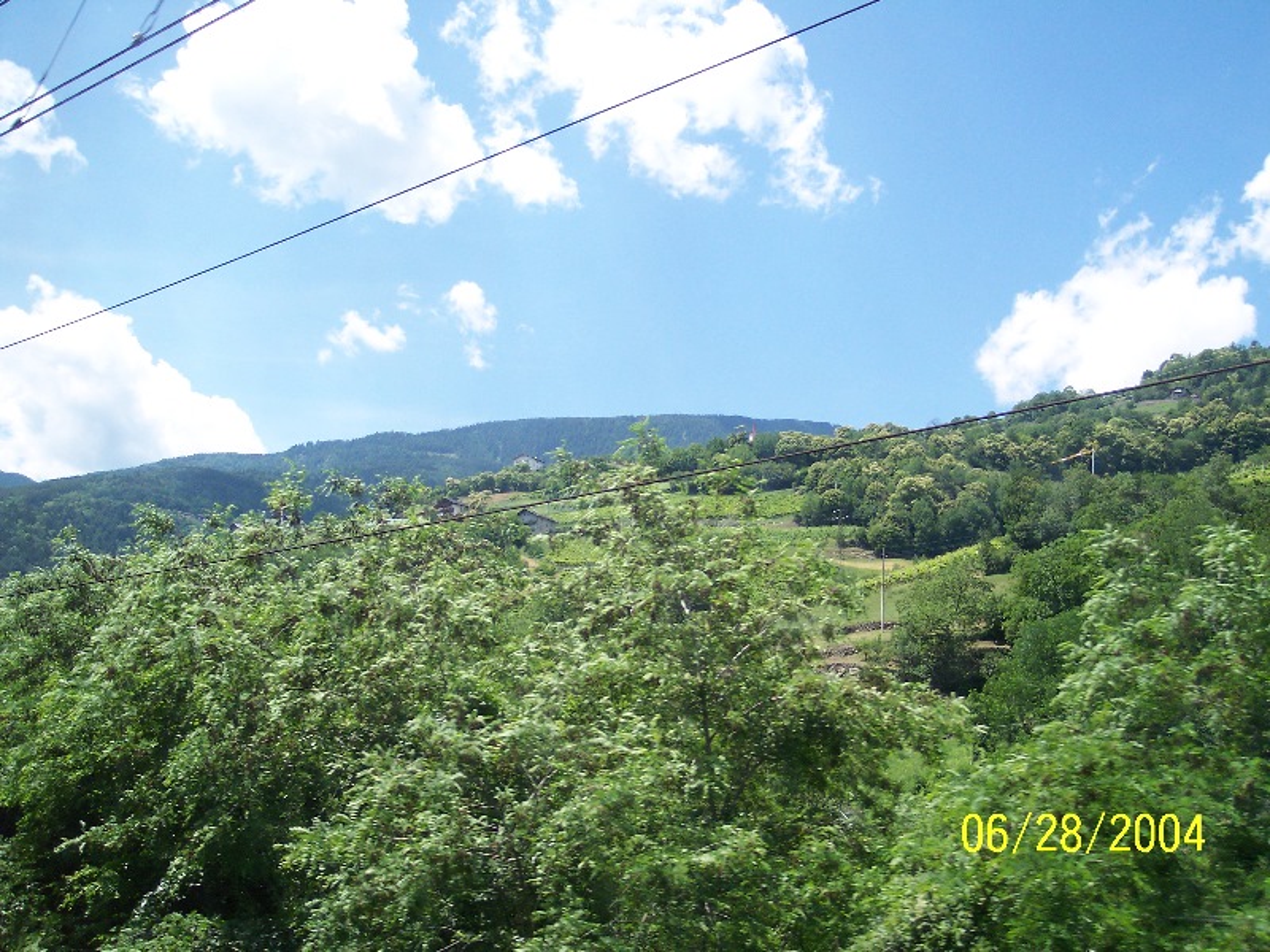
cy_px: 476
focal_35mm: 38
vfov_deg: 37.7
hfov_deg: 49.0
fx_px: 1394
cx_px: 635
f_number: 2.8
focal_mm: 8
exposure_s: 1/500
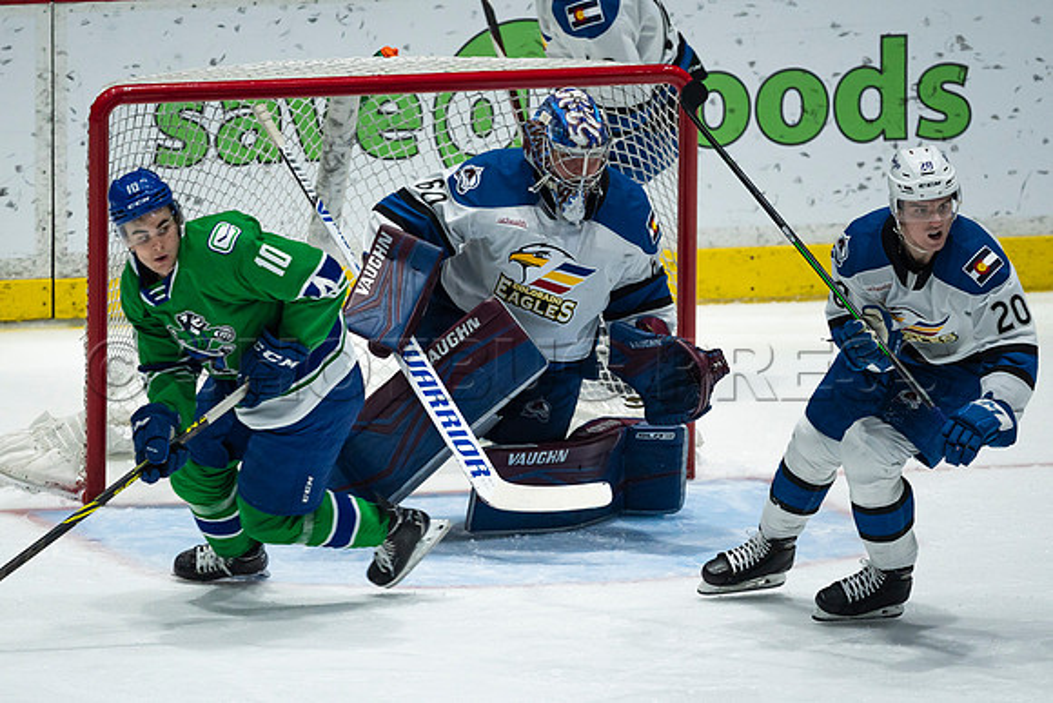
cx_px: 492
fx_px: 24495
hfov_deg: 2.5
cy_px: 335
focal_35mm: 837
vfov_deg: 1.6
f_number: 4
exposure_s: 1/1000
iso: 1600
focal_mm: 600
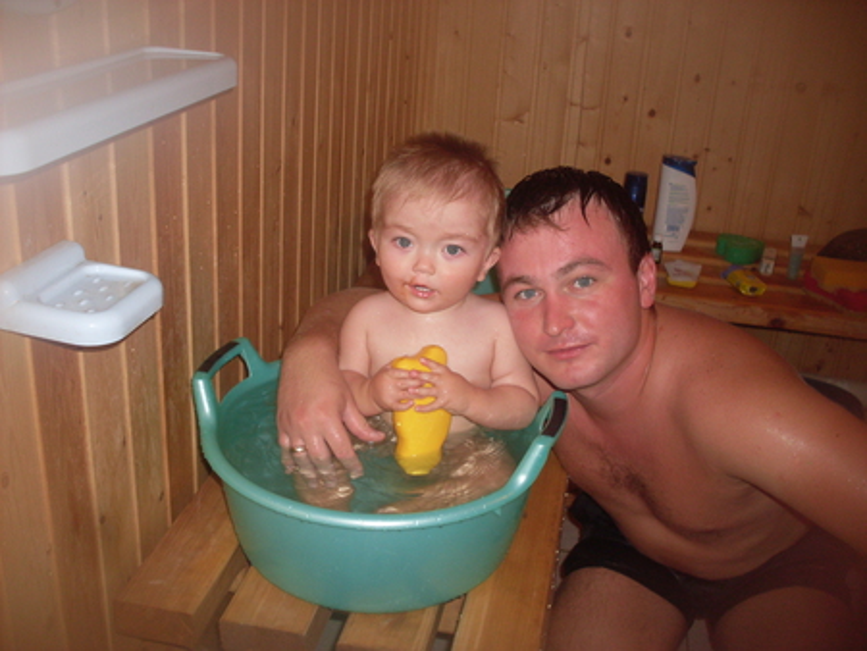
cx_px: 434
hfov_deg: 49.0
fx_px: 952
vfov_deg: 37.8
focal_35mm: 38
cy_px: 326
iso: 100
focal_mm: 6.3
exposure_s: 1/45
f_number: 2.8
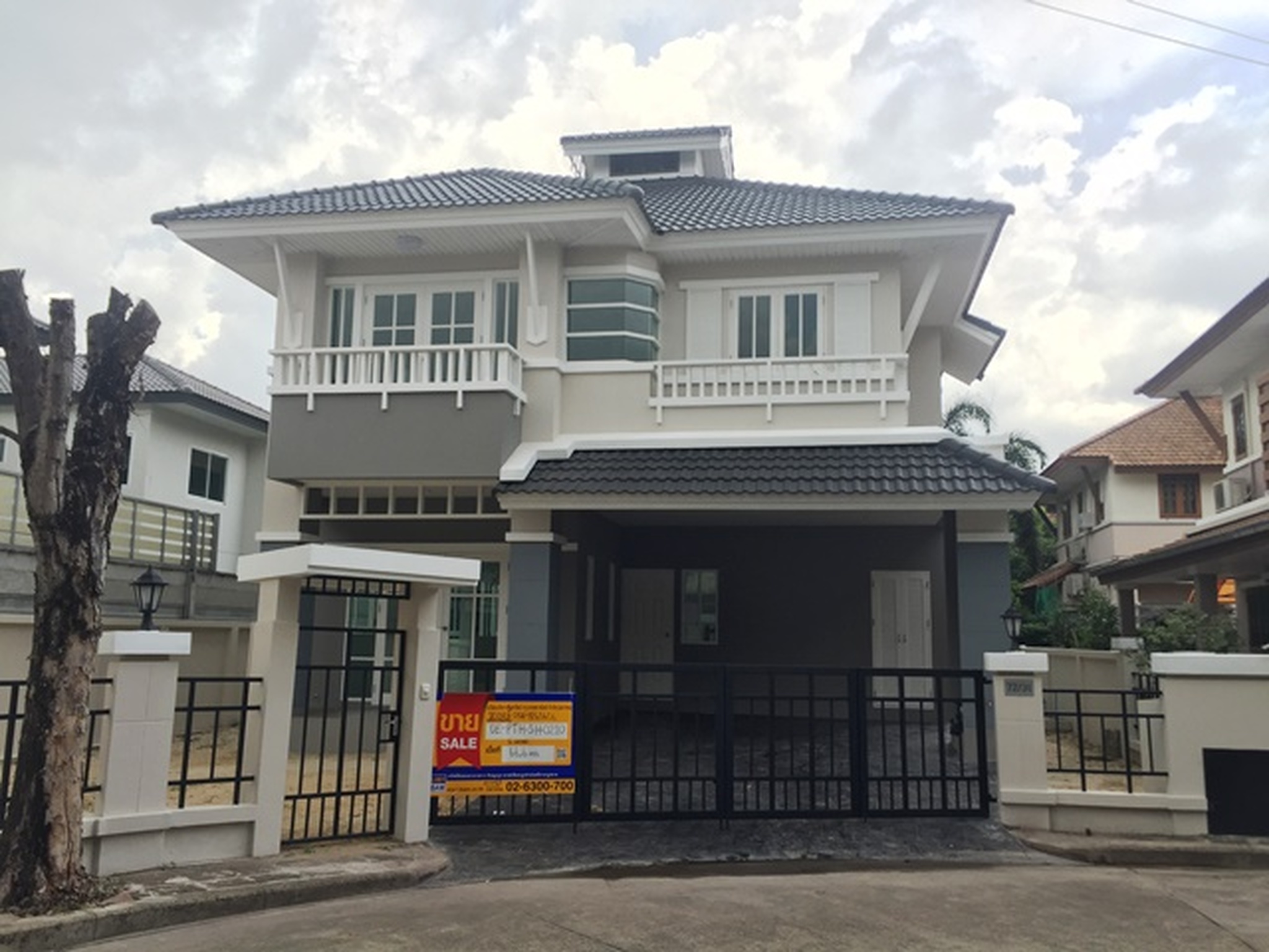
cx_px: 634
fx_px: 1063
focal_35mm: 29
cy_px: 476
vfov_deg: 48.2
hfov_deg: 61.7
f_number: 2.2
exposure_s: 1/719
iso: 32
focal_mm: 4.15
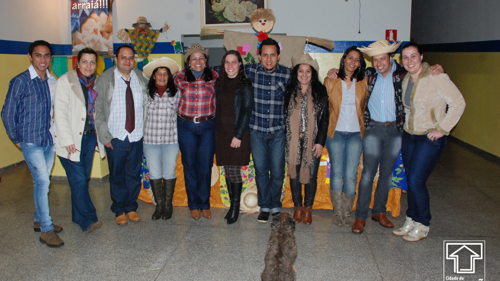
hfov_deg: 66.1
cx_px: 246
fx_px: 384
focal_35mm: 29
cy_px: 139
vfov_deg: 40.2
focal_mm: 18
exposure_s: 1/40
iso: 1250
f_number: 6.3
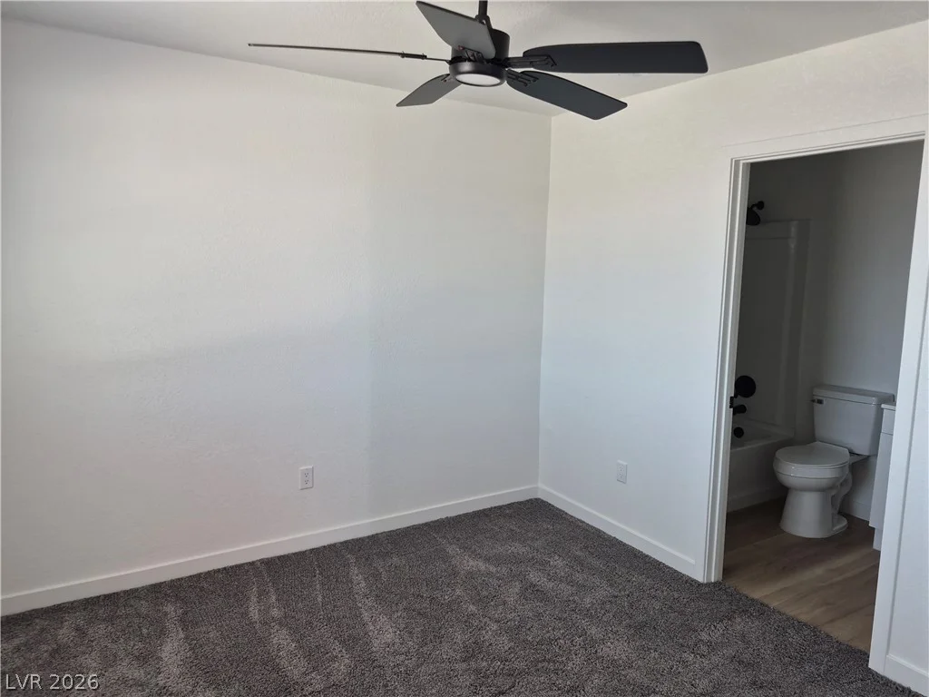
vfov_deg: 58.9
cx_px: 464
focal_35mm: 23
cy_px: 348
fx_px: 617
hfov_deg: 73.9
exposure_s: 1/180
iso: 160
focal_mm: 5.4
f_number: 1.8
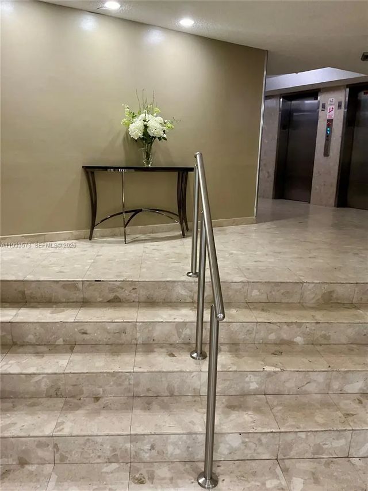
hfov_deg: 48.2
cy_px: 246
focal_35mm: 29
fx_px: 411
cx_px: 184
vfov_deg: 61.7
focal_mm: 3
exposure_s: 1/60
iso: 125
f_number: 1.8
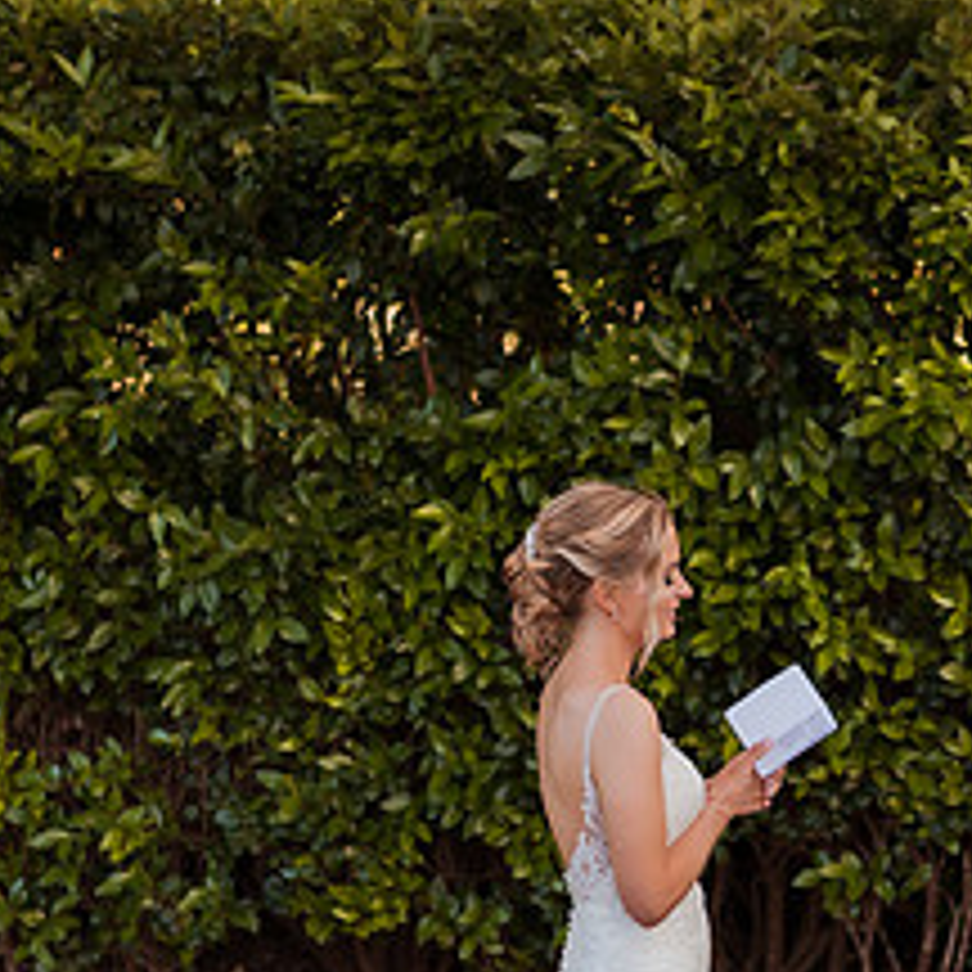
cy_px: 850
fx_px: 2541
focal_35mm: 80
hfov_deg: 21.4
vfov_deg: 21.2
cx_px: 742
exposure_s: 1/1000
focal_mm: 35
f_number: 1.8
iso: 320
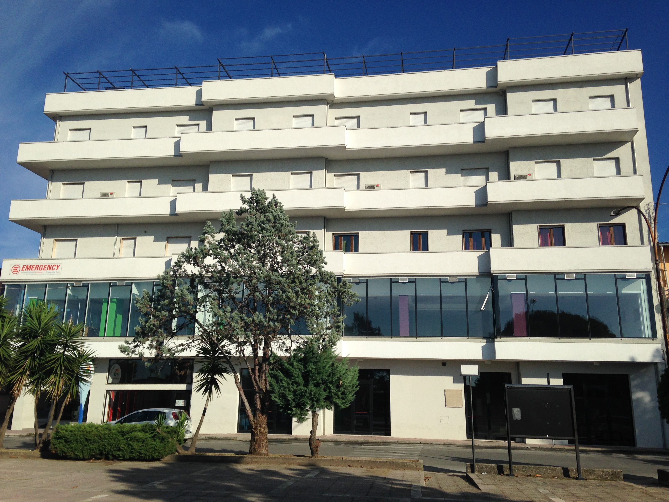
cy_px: 251
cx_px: 334
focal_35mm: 33
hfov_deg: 55.4
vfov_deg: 42.9
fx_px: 638
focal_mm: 4.12
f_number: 2.4
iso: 50
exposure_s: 1/2857
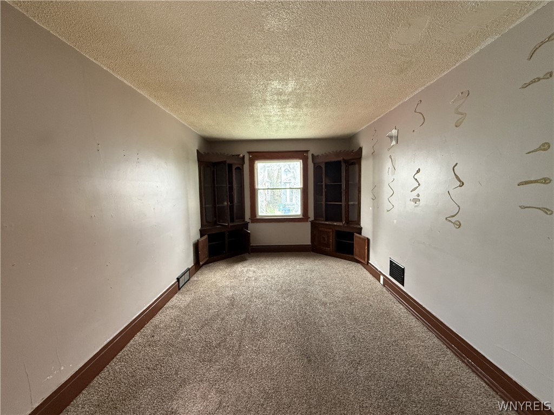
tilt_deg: -3.6
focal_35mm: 14
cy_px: 208
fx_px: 224
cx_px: 277
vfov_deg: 85.7
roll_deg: +1.4
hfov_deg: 102.1
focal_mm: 2.22
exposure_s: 1/69
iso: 400
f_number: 2.2
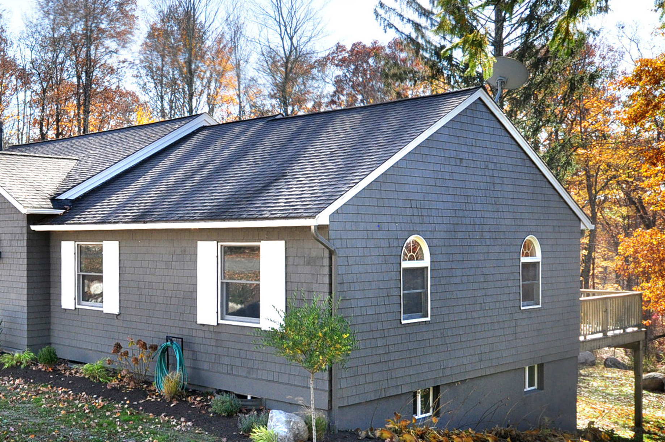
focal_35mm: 38
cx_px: 148
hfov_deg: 48.3
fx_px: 701
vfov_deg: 35.0
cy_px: 230
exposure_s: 1/200
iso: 320
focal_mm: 16
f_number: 8
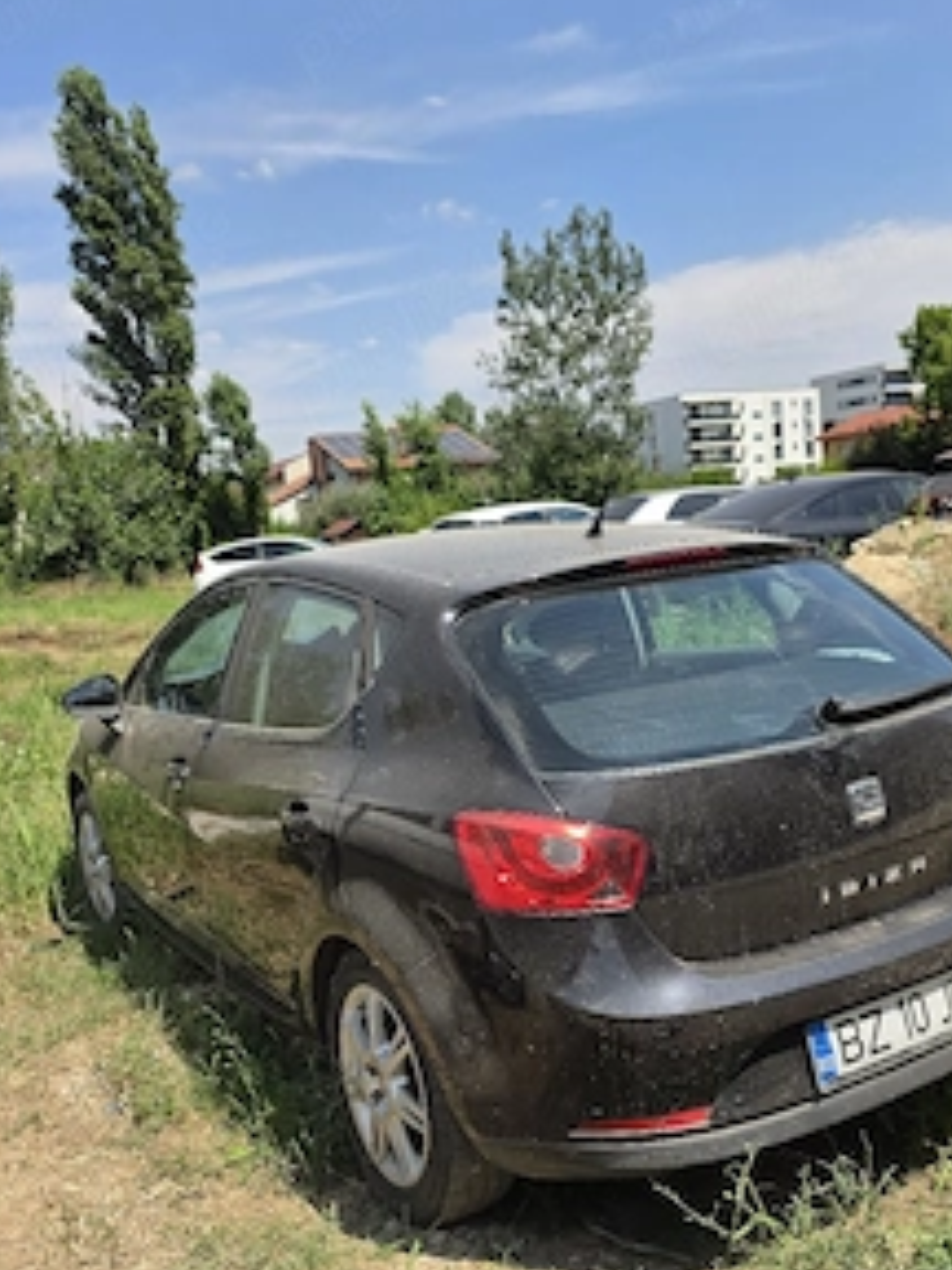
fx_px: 1173
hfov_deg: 44.1
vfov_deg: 56.7
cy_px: 706
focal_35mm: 32
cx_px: 520
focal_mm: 6.5
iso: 64
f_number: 1.4
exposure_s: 1/10000
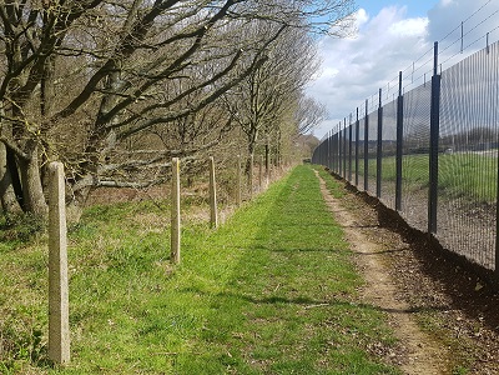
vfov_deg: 53.1
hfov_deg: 67.3
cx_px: 250
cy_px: 188
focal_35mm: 26
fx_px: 375
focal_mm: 4.2
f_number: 1.7
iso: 50
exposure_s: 1/1832
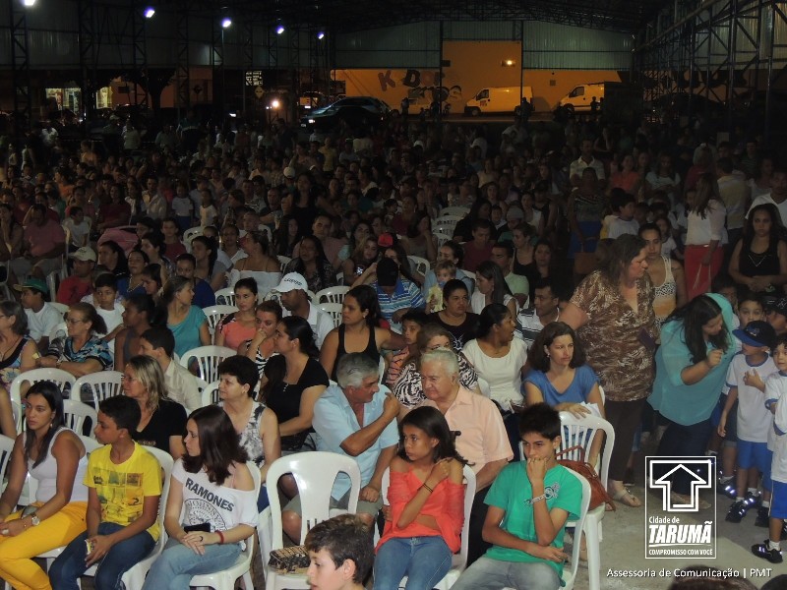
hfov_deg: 38.2
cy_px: 295
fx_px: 1137
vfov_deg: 29.1
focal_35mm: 50
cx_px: 394
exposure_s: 1/40
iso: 450
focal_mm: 8.9
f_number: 3.6
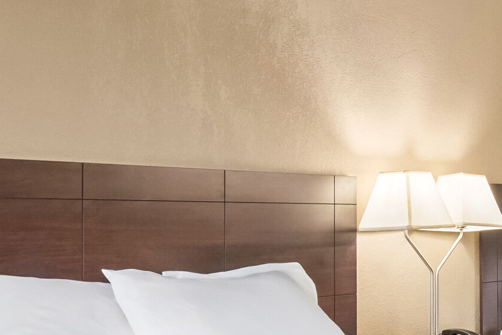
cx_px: 699
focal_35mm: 64
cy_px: 238
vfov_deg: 21.1
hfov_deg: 25.6
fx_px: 893
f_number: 8
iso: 400
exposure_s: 1/3
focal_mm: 12
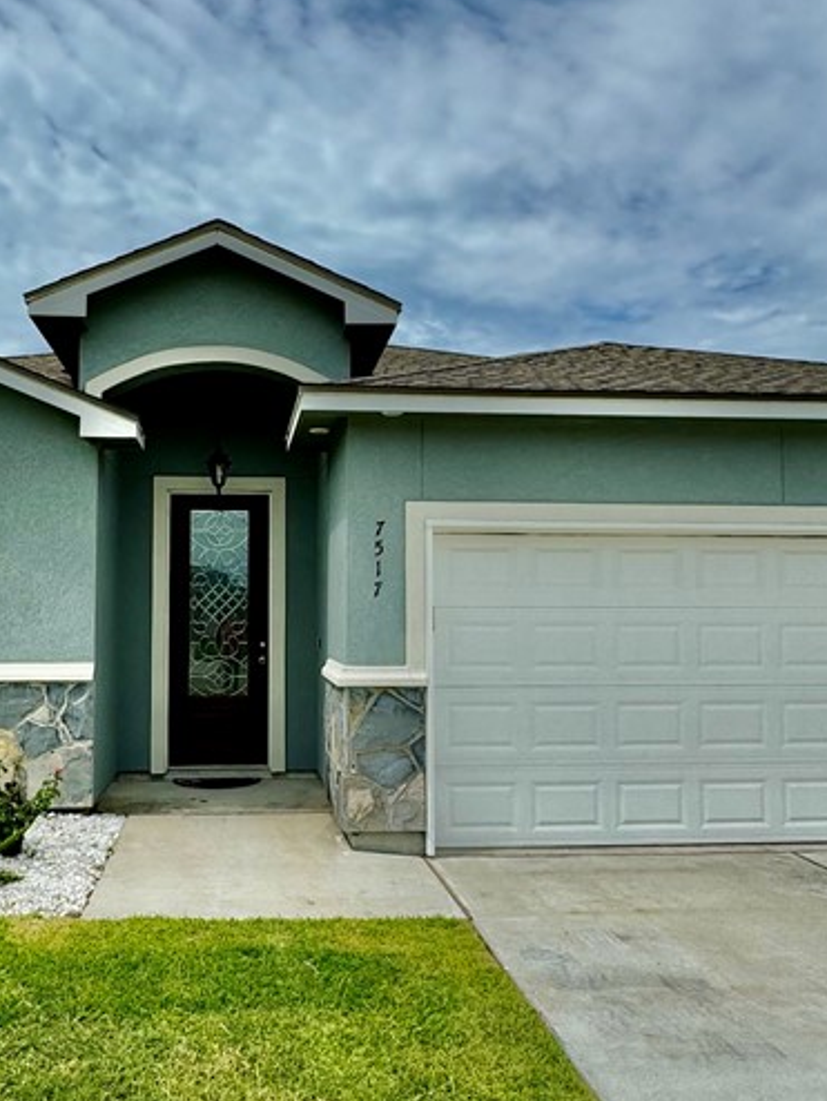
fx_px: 923
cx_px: 303
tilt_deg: +3.4
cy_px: 571
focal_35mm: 29
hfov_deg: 47.8
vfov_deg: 61.6
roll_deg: +0.1
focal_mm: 2.22
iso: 50
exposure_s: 1/3390
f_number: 2.2
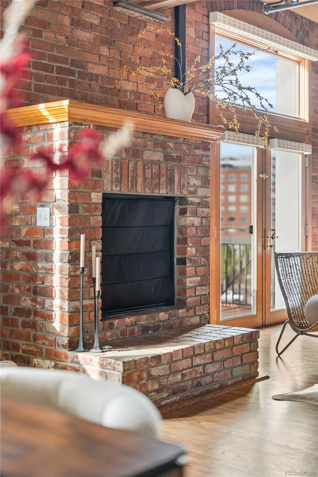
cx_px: 159
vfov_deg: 39.6
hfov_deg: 27.0
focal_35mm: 50
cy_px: 238
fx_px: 663
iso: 500
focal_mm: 50
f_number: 1.8
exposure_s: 1/100
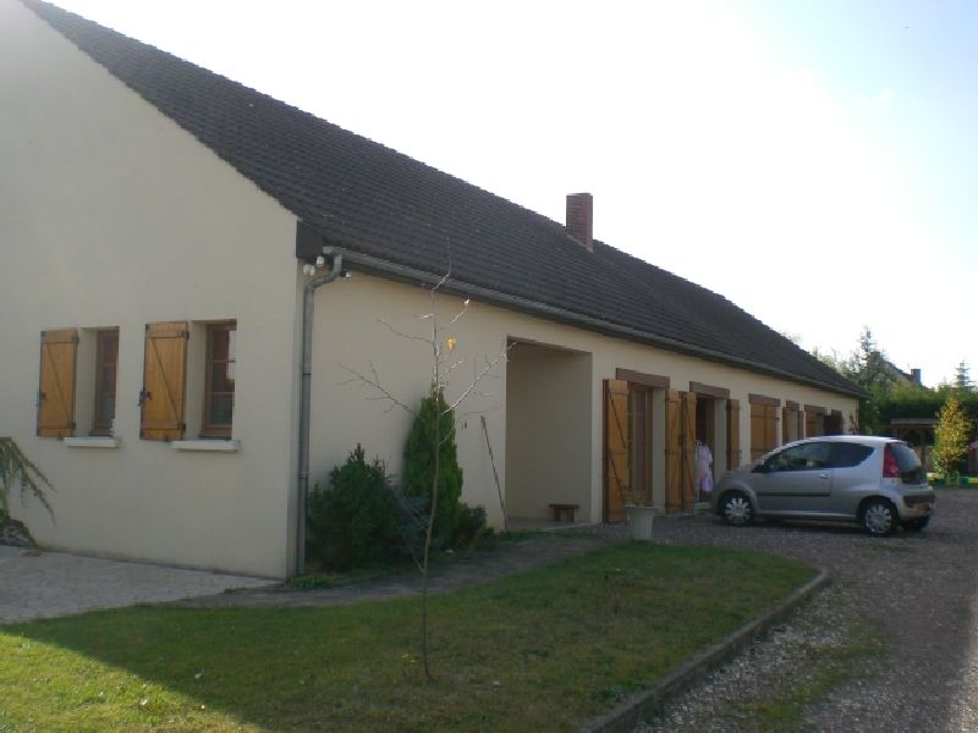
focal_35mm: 38
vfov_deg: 37.7
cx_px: 489
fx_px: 1074
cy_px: 366
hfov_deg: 49.0
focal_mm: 6.3
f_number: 4.4
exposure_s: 1/250
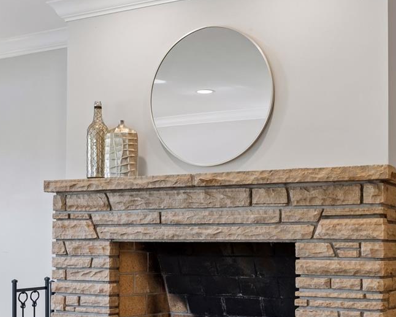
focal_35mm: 61
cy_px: 213
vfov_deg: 24.9
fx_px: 715
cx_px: 207
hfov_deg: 31.0
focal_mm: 35
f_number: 9
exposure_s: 1/20
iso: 400
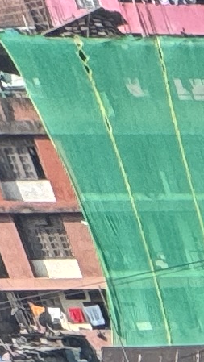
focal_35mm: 137
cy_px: 1145
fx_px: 1316
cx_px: 1034
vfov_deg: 10.3
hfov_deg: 5.9
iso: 40
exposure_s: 1/459
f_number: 2.2
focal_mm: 2.22
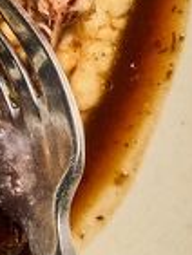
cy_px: -150
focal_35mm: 191
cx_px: -273
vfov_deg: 10.0
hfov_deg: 7.3
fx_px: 1410
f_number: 9
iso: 400
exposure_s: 1/160
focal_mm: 35
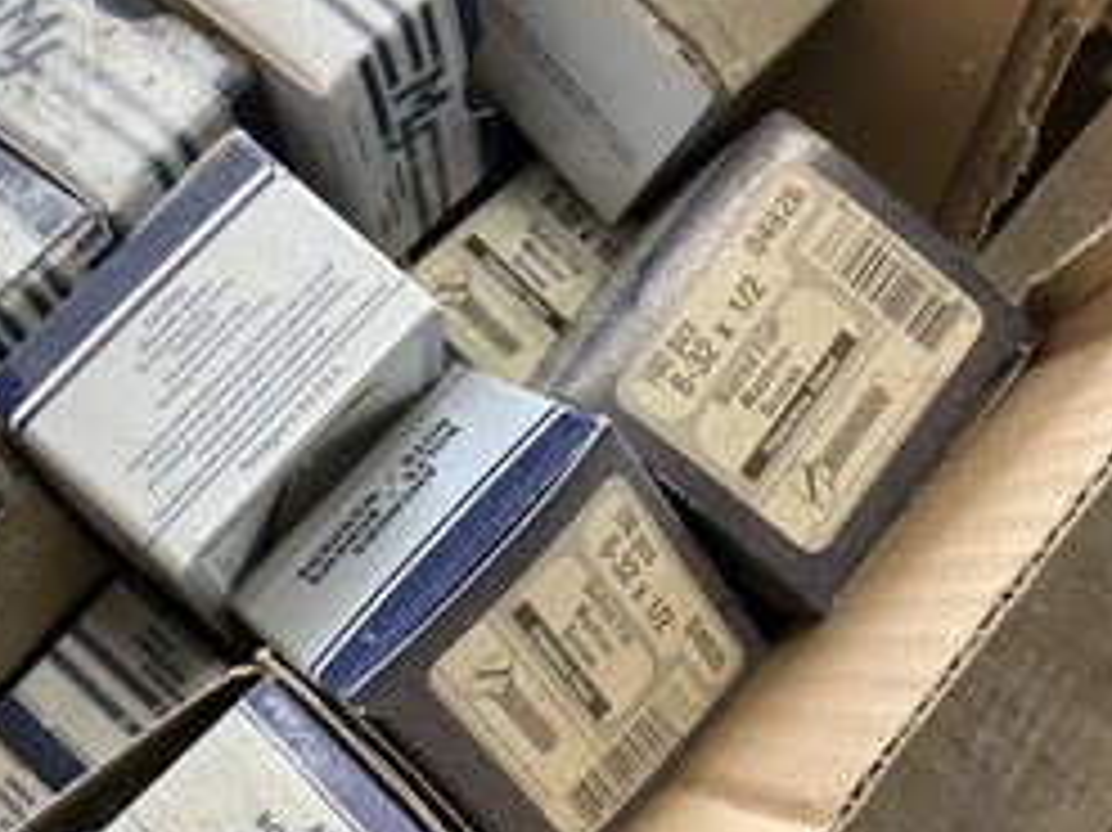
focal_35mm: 47
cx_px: 437
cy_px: 549
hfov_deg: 40.2
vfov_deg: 30.6
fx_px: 1509
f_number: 1.8
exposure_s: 1/60
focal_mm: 3
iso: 100
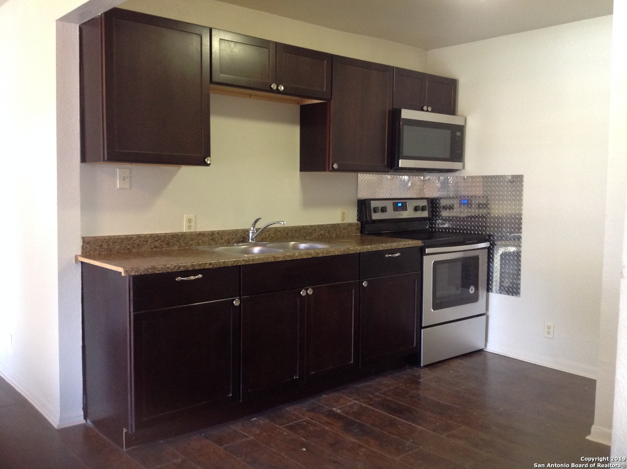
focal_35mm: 35
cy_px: 234
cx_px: 314
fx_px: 633
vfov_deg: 40.6
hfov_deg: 52.7
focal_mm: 4.28
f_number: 2.4
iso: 200
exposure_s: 1/15
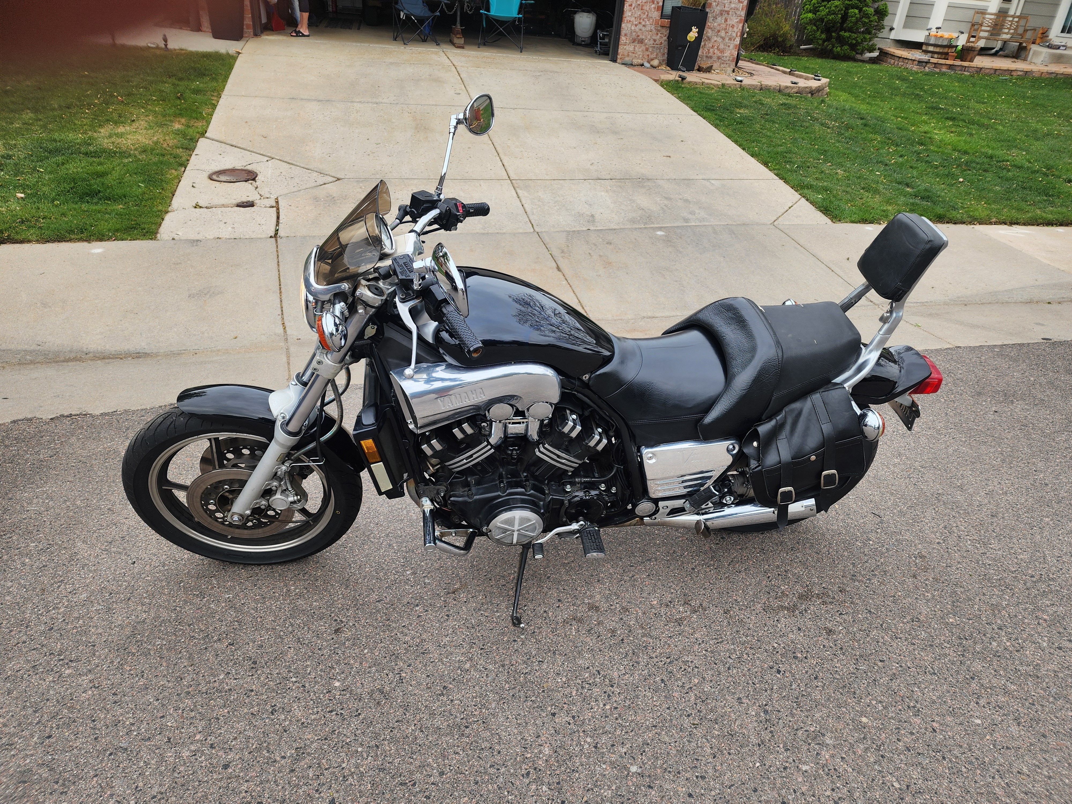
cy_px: 402
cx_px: 536
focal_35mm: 23
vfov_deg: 58.9
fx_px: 712
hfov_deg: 73.9
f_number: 1.8
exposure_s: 1/183
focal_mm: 6.4
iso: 12
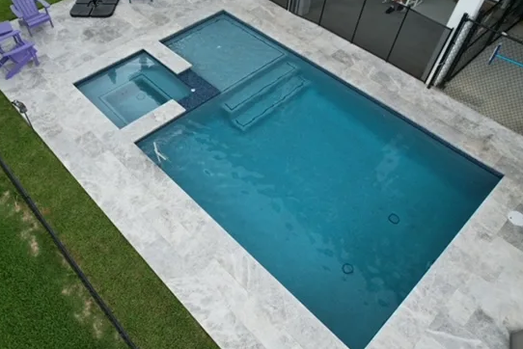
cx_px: 224
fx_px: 378
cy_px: 171
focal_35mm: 26
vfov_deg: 49.6
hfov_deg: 69.0
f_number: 2.8
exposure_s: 1/100
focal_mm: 8.38
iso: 120
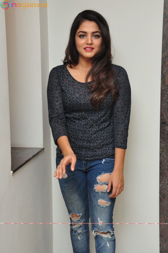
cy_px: 126
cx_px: 84
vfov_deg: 33.4
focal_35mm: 60
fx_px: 421
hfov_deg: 22.6
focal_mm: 40
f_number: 10
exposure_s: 1/125
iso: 1600
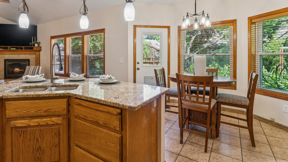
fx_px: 154
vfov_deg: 54.7
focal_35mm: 20
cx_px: 119
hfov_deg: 85.4
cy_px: 57
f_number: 13
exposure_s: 1/10
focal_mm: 15.9
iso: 400
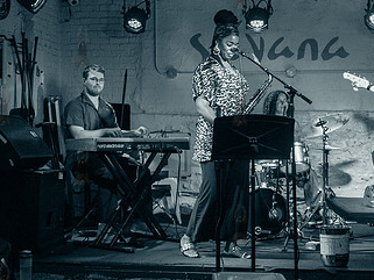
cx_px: 198
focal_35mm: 72
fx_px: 778
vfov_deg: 20.4
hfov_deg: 27.0
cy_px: 115
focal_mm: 35
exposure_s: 1/320
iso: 8000
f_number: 2.2
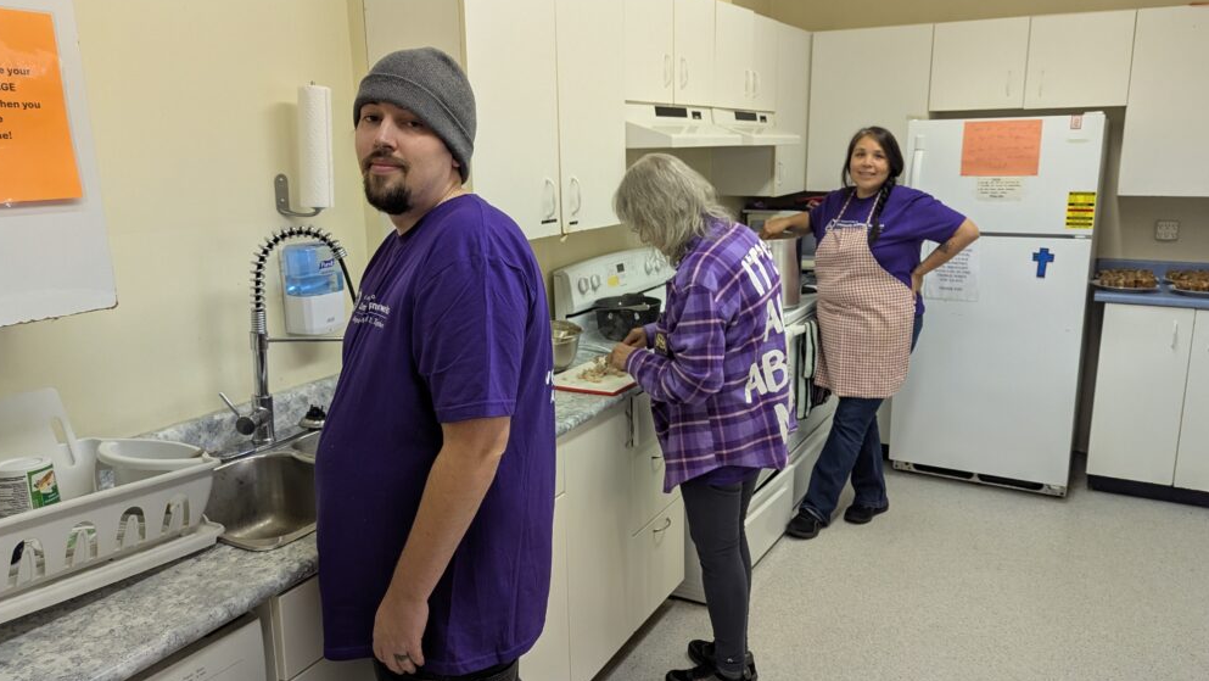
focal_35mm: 27
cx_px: 608
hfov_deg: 69.8
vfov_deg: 42.9
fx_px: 866
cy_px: 336
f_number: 1.85
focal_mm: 6.81
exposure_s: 1/78.9
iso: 332
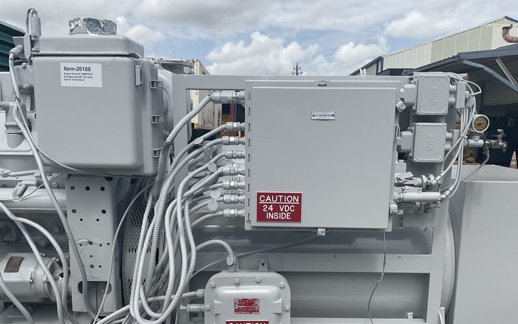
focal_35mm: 31
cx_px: 261
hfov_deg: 61.2
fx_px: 438
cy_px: 191
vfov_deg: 40.5
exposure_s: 1/2959
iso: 16
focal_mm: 3
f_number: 1.8
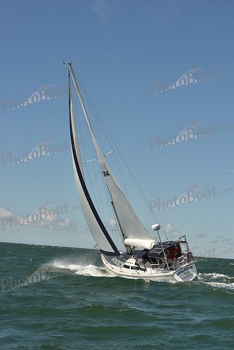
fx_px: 682
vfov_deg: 28.8
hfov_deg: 19.5
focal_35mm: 70
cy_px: 175
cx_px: 117
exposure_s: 1/800
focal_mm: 70
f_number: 13
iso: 320
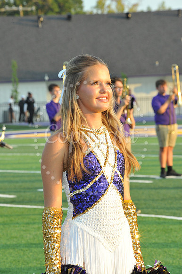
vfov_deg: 13.3
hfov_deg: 8.8
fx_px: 1177
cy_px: 137
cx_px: 91
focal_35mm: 155
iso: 1600
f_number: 13
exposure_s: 1/250
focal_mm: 155
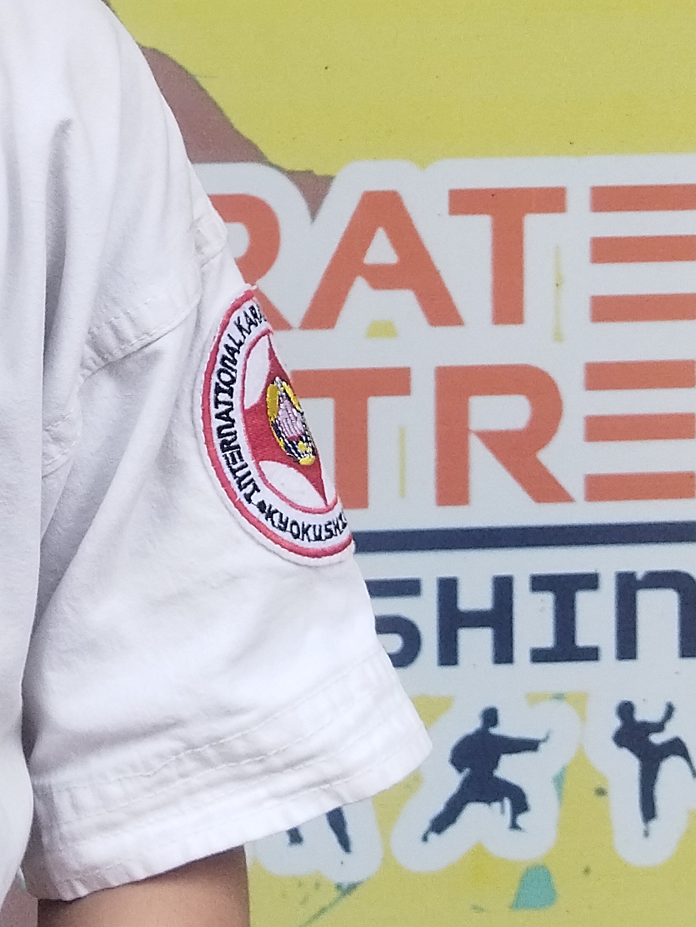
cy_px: 42
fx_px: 2600
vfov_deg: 19.7
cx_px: -13
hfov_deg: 15.0
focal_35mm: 97
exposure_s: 1/622
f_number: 1.79
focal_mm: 4.71
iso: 100
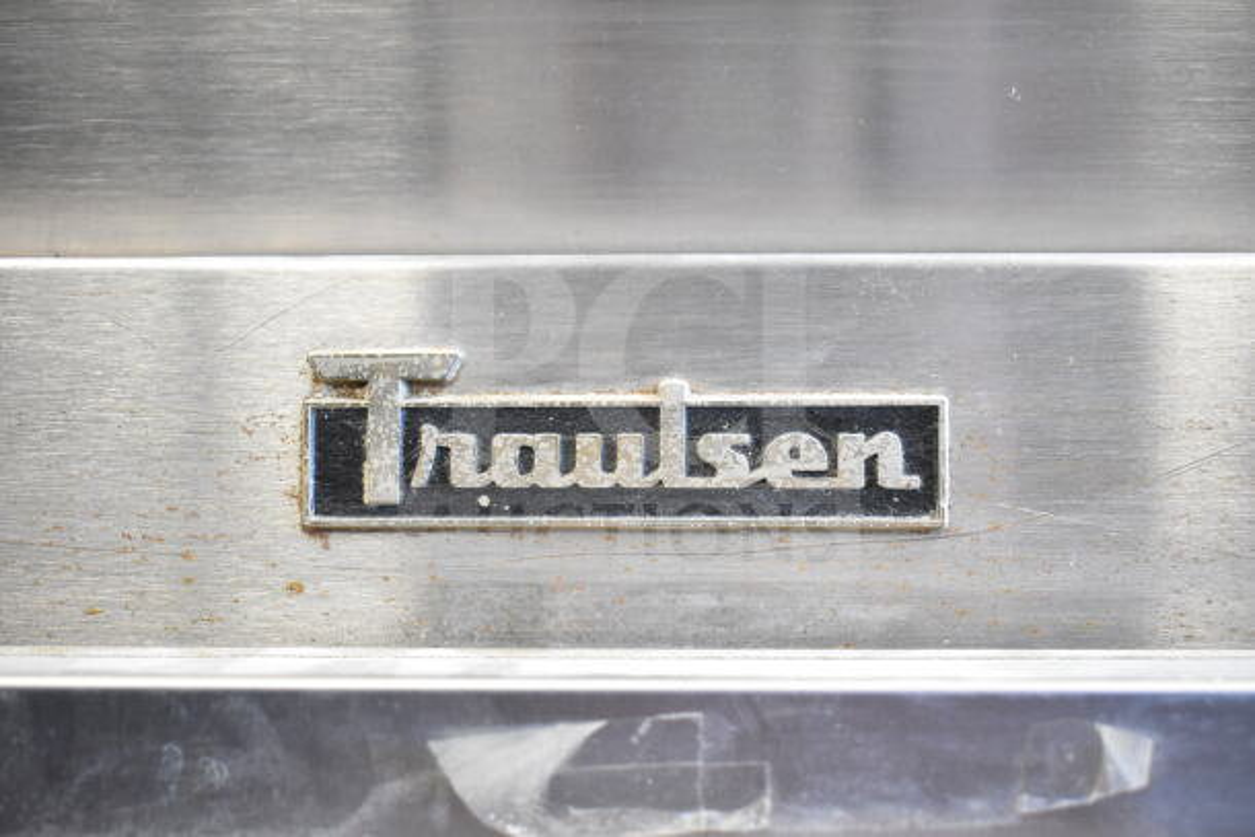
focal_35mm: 44
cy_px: 418
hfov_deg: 45.0
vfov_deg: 30.9
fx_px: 1517
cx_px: 628
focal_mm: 29
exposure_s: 1/60
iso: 1600
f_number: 4.2
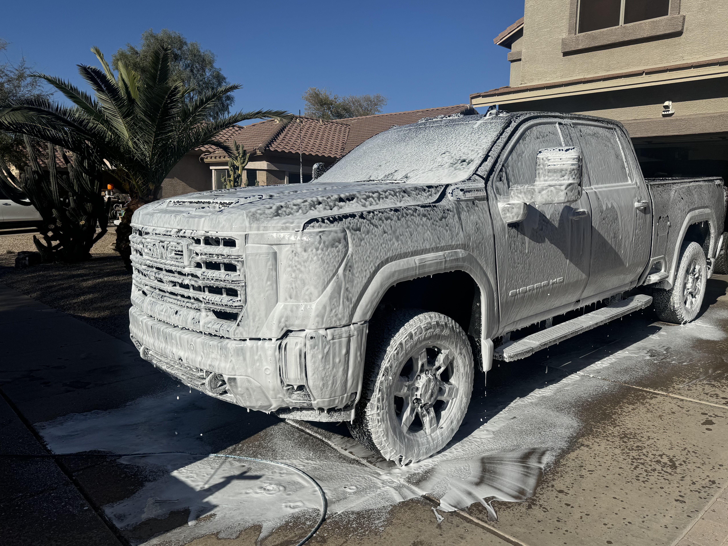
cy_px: 284
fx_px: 568
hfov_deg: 65.2
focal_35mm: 27
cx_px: 402
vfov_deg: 51.3
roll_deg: -1.8
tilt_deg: -9.2
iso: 80
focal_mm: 6.76
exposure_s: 1/12346
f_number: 1.78
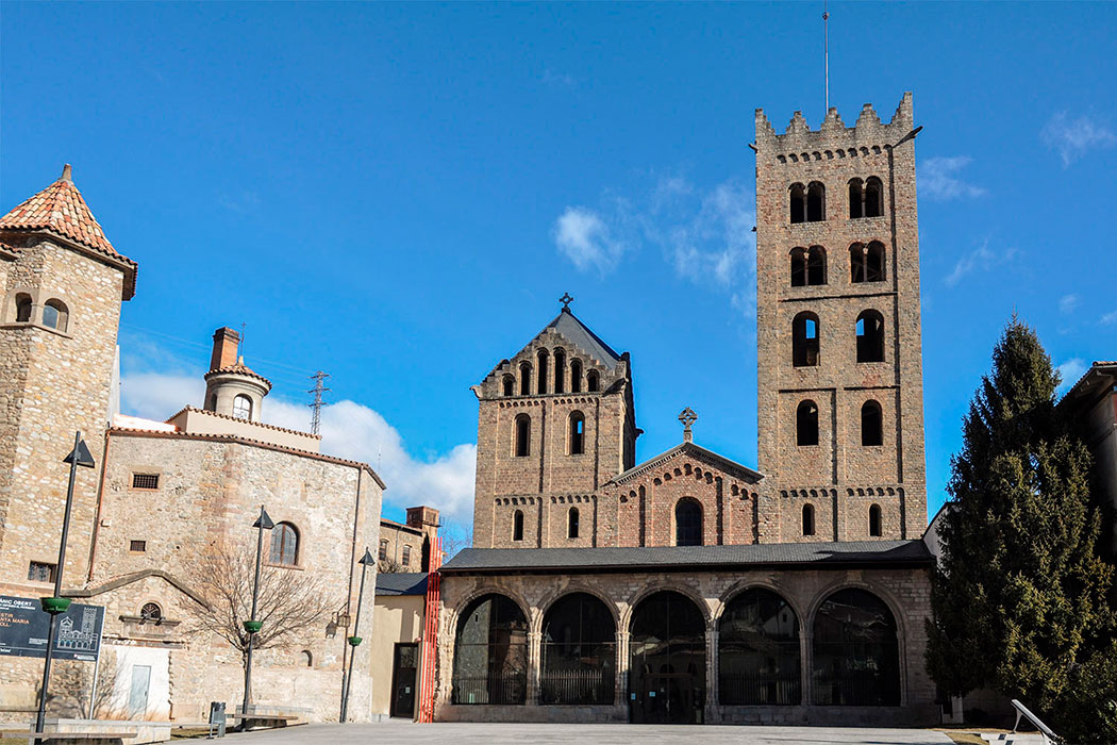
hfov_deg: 67.4
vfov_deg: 47.9
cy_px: 372
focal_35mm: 27
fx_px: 838
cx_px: 558
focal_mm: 18
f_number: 8
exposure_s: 1/250
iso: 200
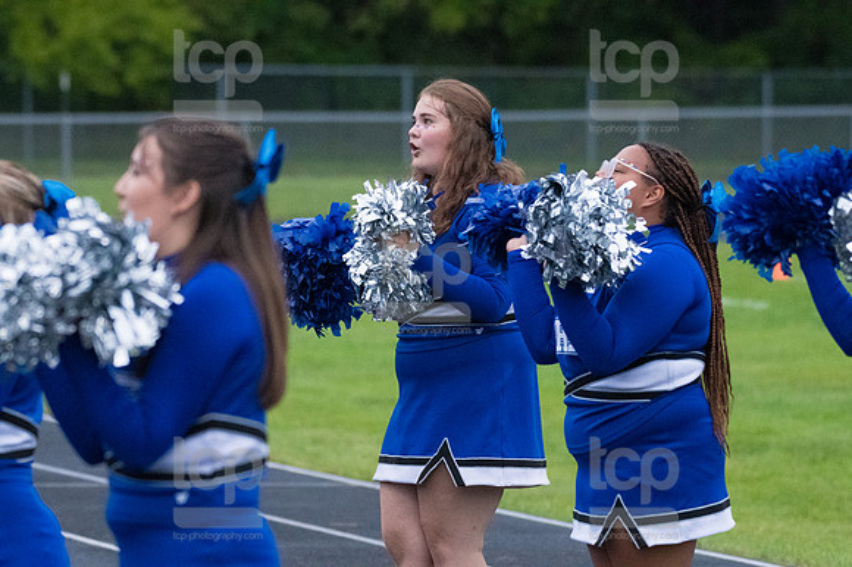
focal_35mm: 330
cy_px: 284
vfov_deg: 4.2
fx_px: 7805
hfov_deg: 6.2
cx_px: 426
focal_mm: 220
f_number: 5.6
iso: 6400
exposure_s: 1/2000
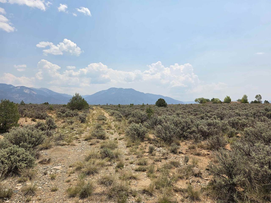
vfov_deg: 58.9
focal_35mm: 23
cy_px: 102
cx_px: 136
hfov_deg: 73.9
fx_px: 180
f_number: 1.8
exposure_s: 1/7595
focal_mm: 5.4
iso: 80
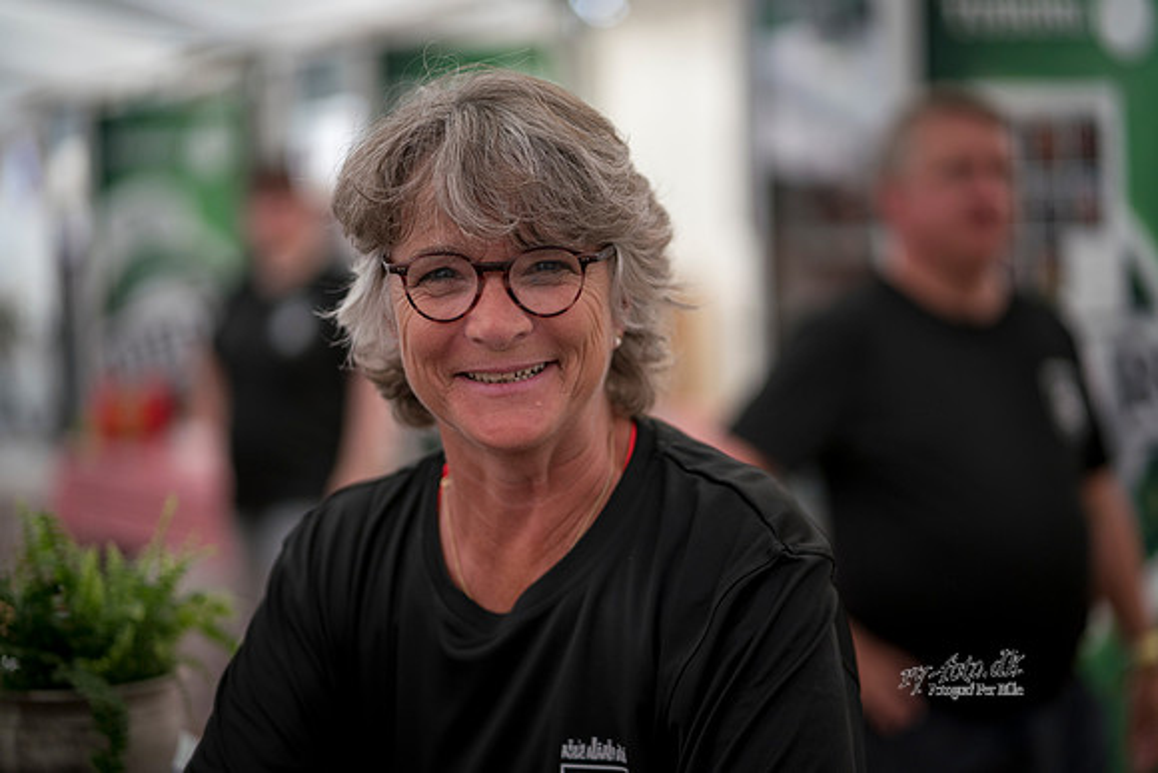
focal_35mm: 85
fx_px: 2735
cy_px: 386
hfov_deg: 23.9
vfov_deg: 16.1
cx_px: 579
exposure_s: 1/1000
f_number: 1.8
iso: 640
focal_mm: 85
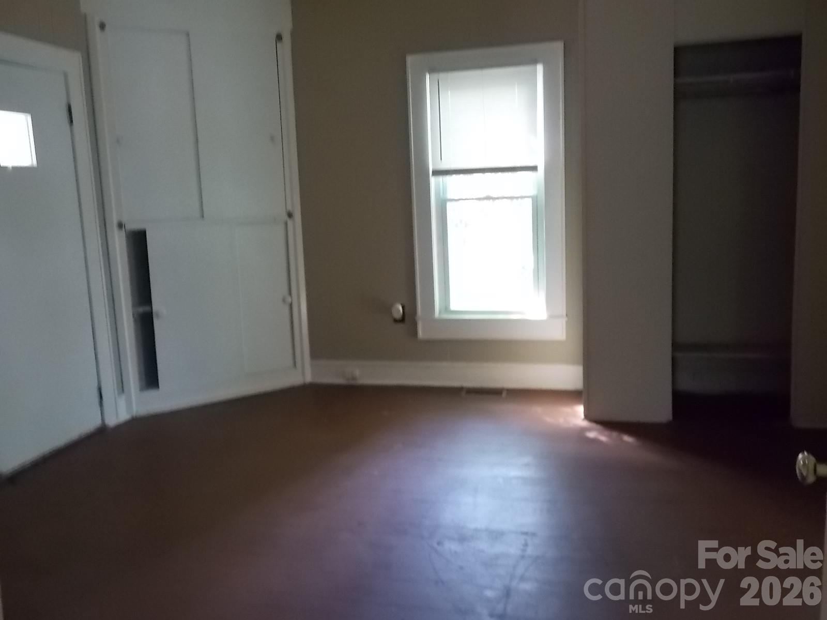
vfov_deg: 46.8
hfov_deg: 60.0
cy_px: 310
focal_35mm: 30
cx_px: 414
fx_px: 717
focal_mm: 5.3
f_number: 3.3
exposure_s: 1/8
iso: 400
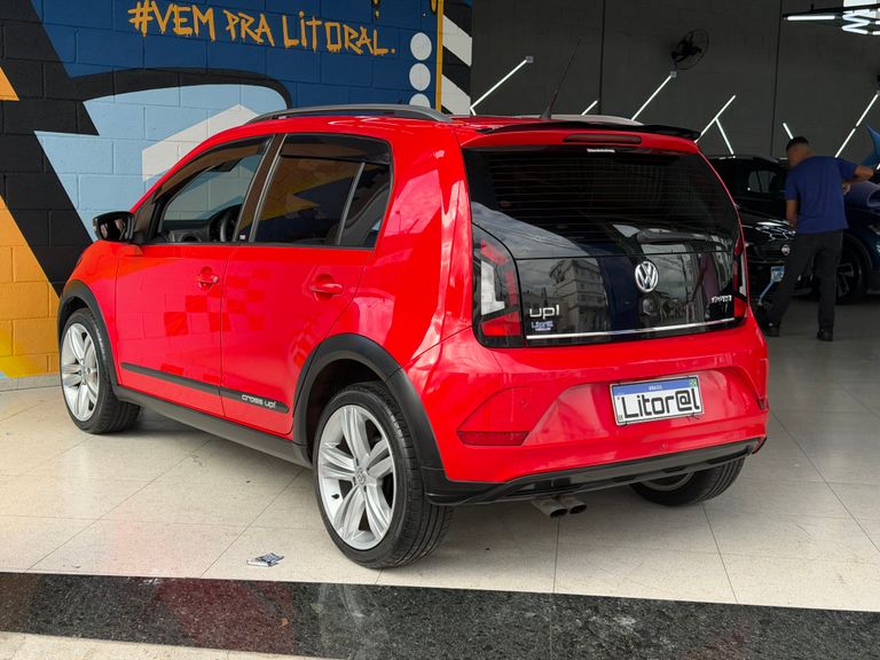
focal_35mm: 48
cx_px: 440
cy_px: 330
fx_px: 1220
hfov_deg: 39.7
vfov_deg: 30.3
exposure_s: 1/810
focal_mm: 6.76
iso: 64
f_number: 1.78
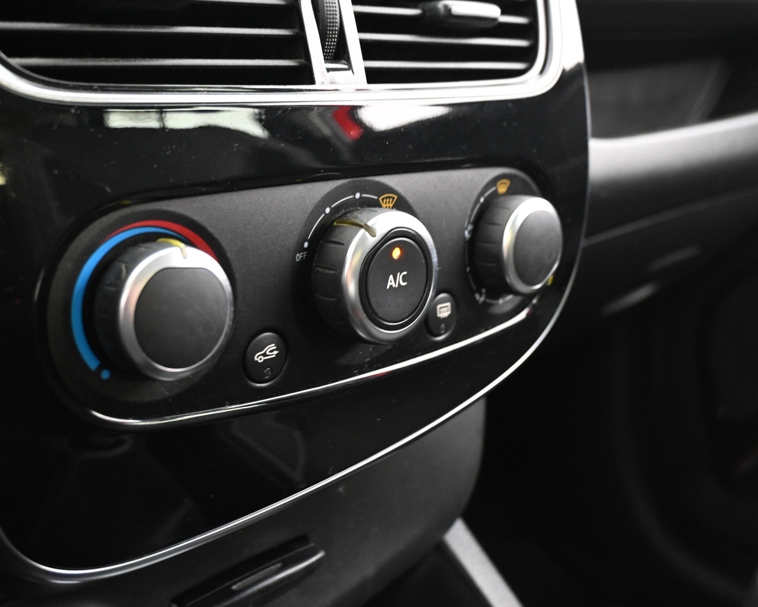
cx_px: 313
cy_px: 289
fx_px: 904
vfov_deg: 37.1
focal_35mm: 40
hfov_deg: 45.3
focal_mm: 21.5
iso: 1600
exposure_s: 1/3
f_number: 4
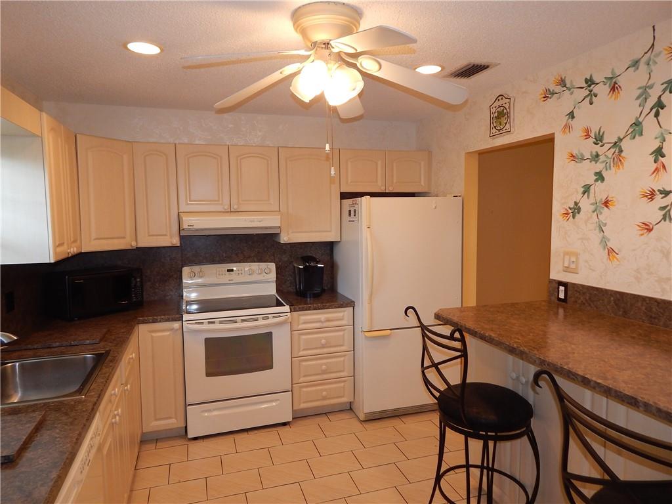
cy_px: 252
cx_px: 336
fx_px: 446
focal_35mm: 23
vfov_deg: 58.9
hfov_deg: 73.9
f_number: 3
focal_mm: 4
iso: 125
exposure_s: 1/40
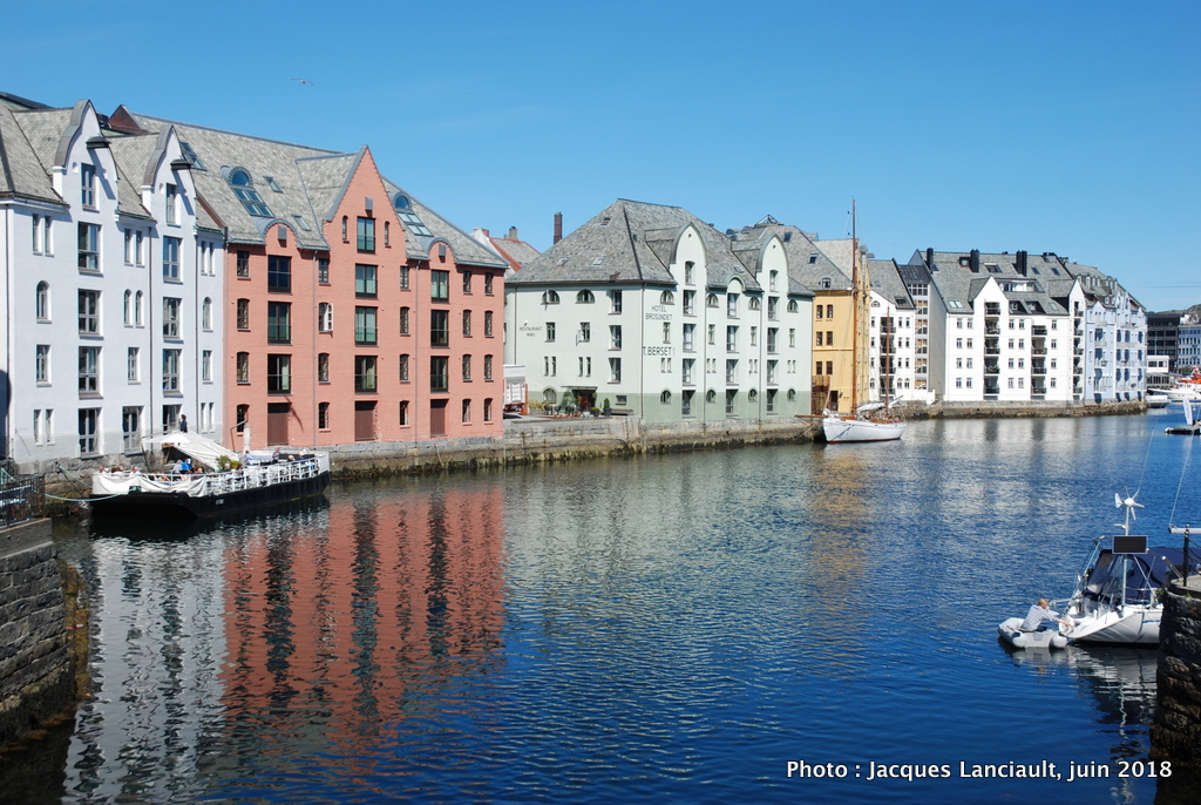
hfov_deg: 44.9
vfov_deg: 30.9
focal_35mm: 44
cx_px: 600
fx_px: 1453
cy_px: 402
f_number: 8
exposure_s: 1/250
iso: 100
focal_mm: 29
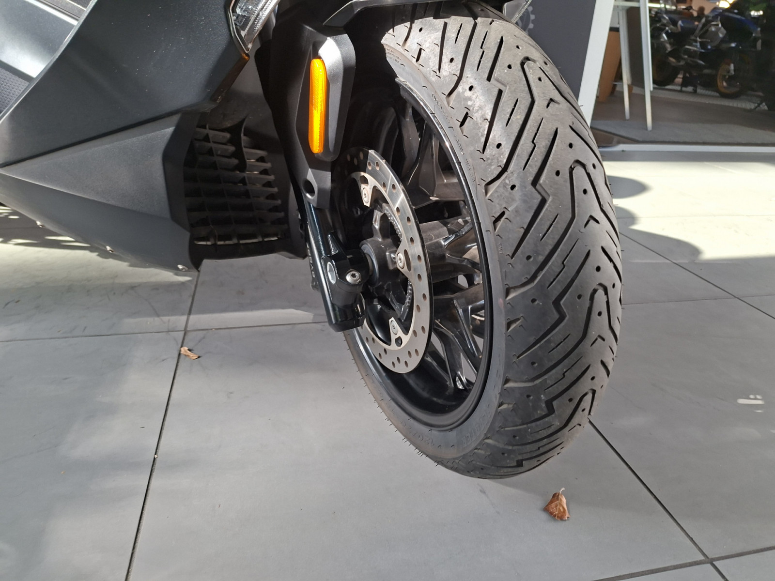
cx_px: 388
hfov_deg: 73.9
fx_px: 515
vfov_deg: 58.9
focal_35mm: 23
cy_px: 290
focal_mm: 5.54
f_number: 1.8
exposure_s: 1/122
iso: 40
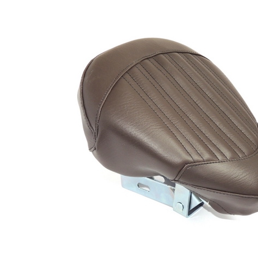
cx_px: 170
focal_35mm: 48
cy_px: 127
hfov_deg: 35.0
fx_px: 405
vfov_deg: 35.4
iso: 200
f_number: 3.3
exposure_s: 1/30
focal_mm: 7.1
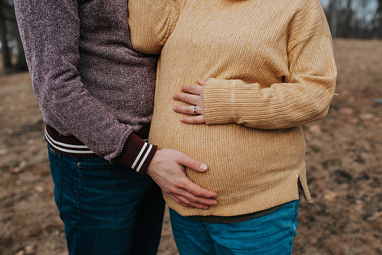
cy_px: 127
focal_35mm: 40
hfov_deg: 48.3
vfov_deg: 33.4
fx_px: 424
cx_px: 215
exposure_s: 1/400
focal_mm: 35
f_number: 3.2
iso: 100
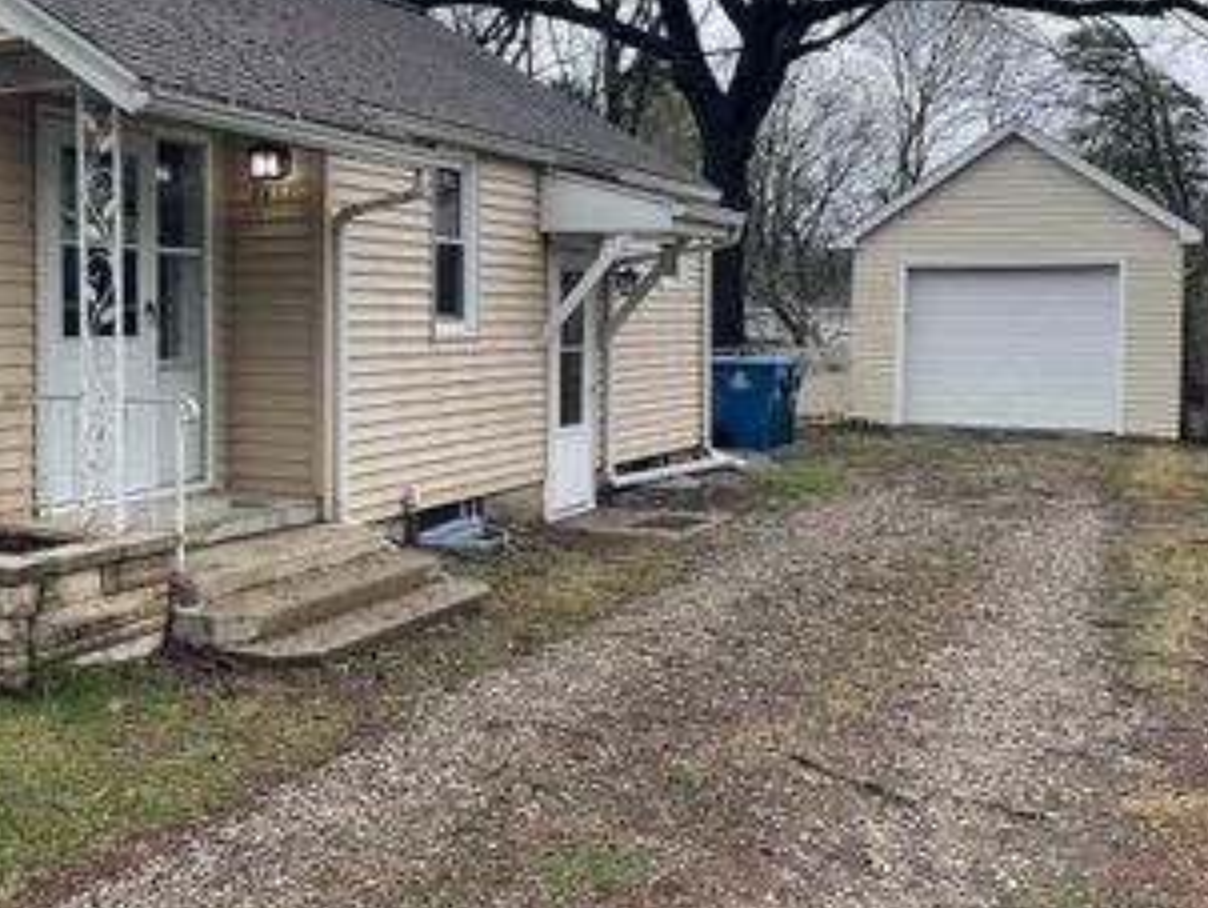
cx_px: 248
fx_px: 1502
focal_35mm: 43
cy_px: 338
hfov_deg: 42.0
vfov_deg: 33.5
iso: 32
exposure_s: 1/651
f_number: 1.6
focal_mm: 4.2
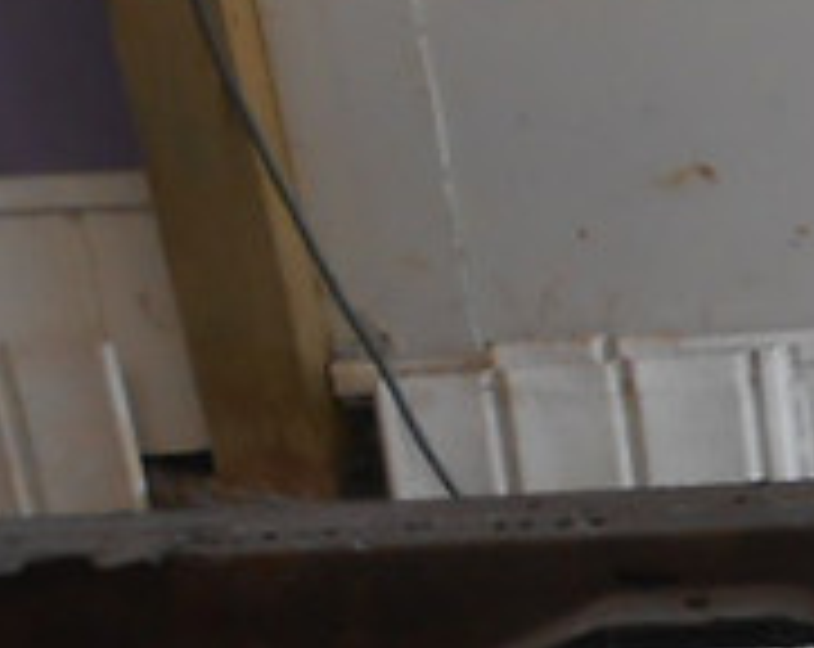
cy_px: 1444
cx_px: 1423
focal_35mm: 150
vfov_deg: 9.4
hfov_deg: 11.9
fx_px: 3606
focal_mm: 4.6
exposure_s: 1/40
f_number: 3.5
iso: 80
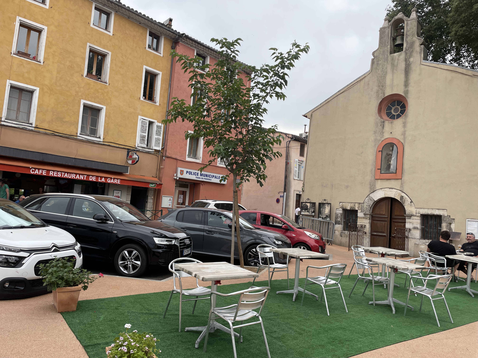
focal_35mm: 26
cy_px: 179
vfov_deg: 53.1
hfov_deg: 67.3
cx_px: 239
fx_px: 359
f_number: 1.6
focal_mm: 4.2
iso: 32
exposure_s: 1/299
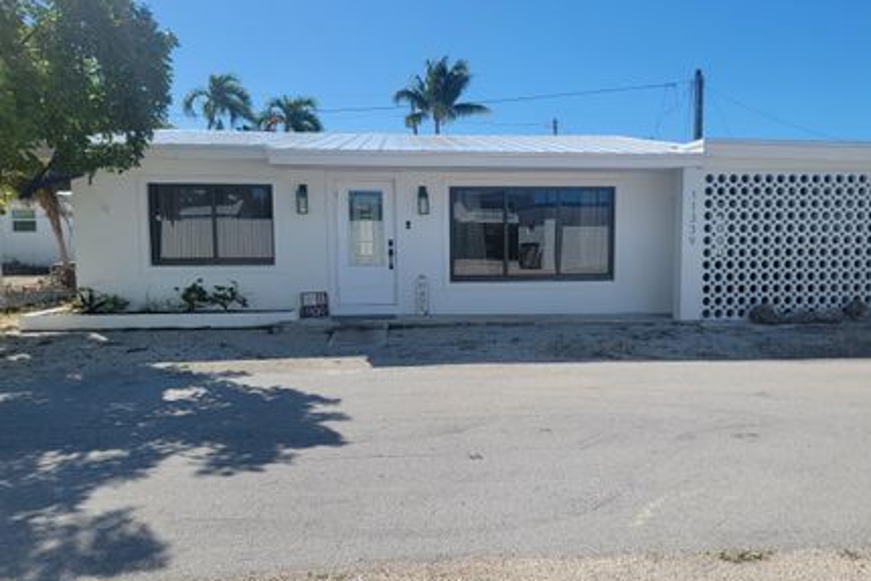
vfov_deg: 45.0
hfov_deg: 63.4
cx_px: 490
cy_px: 276
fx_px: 702
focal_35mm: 29
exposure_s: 1/1255
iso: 16
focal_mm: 6.7
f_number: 1.8
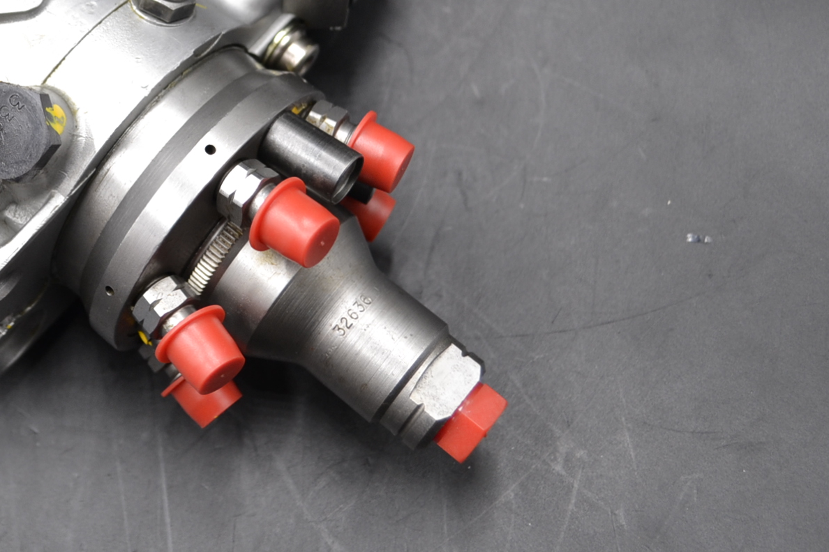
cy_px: 40
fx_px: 1474
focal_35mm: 64
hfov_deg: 30.3
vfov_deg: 20.7
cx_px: 111
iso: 400
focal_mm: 22
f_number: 4.5
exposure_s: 1/80
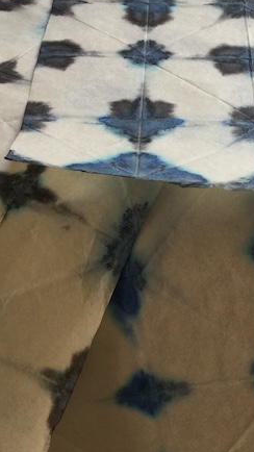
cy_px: 157
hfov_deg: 16.8
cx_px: 268
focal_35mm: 70
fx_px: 838
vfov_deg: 30.0
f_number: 2.4
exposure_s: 1/50
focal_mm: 3.3
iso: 32
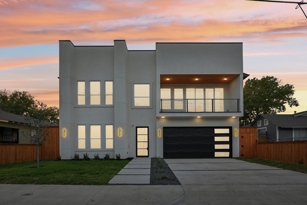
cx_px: 154
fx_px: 153
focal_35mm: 18
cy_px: 102
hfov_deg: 90.0
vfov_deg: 67.4
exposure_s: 1/160
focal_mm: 18
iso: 400
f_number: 8
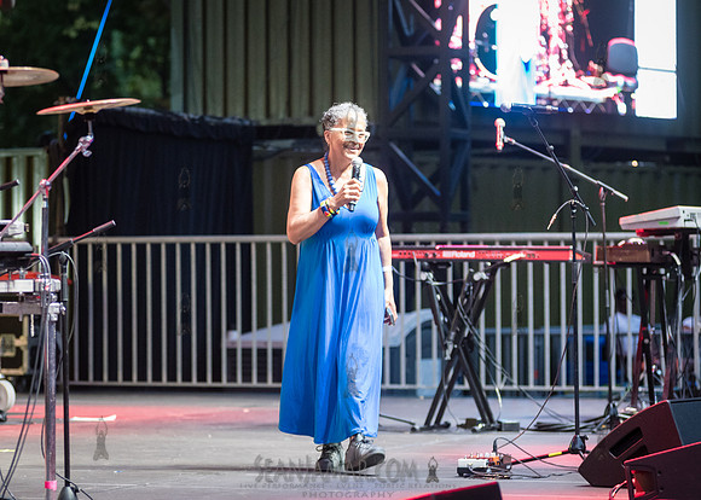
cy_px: 214
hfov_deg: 13.3
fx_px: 3015
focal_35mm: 151
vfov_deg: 9.5
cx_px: 273
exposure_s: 1/125
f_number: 3.5
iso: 3200
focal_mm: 125
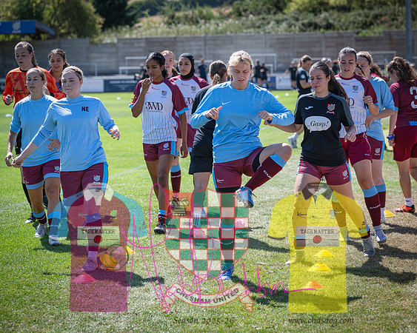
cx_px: 233
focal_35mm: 120
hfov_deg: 16.0
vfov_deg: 12.8
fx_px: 1482
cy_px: 169
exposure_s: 1/1000
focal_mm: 105
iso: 200
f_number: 4
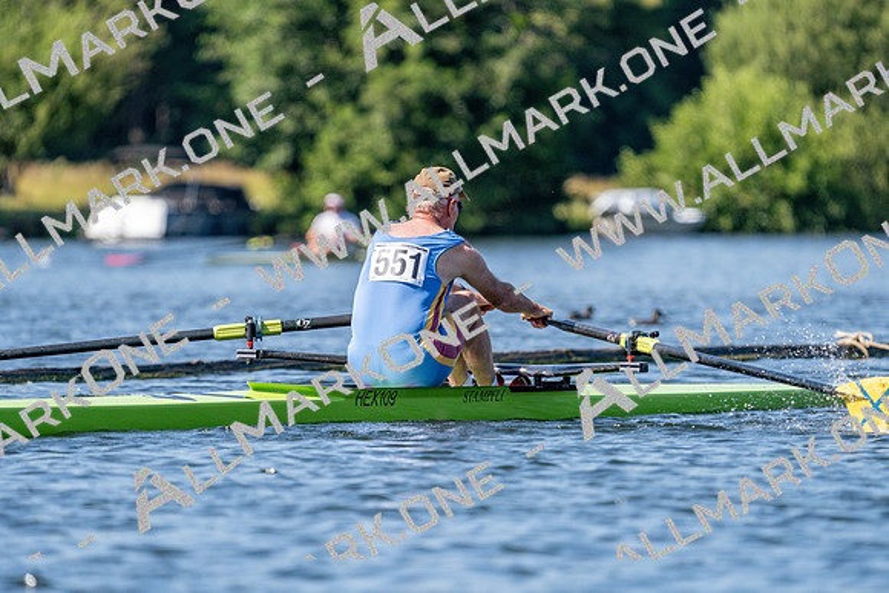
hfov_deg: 4.7
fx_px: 10793
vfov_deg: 3.1
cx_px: 444
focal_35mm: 437
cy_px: 296
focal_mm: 437
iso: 400
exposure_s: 1/1600
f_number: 6.3
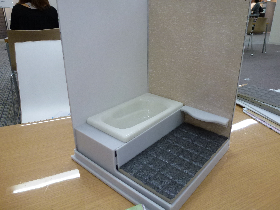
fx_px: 210
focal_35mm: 26
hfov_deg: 67.3
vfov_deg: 53.0
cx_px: 147
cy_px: 99
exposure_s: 1/50
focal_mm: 4.3
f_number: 3.3
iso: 200
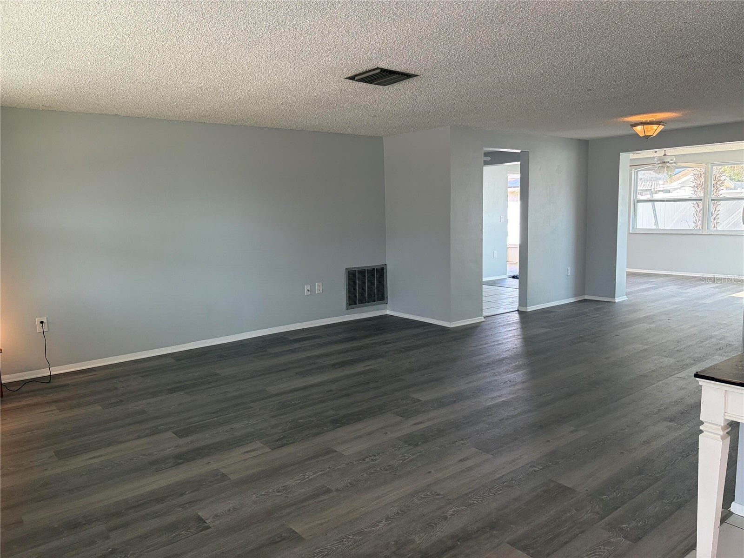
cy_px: 279
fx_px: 559
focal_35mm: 26
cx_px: 372
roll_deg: +1.8
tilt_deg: -6.3
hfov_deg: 67.3
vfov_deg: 53.1
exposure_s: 1/187
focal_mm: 5.96
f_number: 1.6
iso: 125
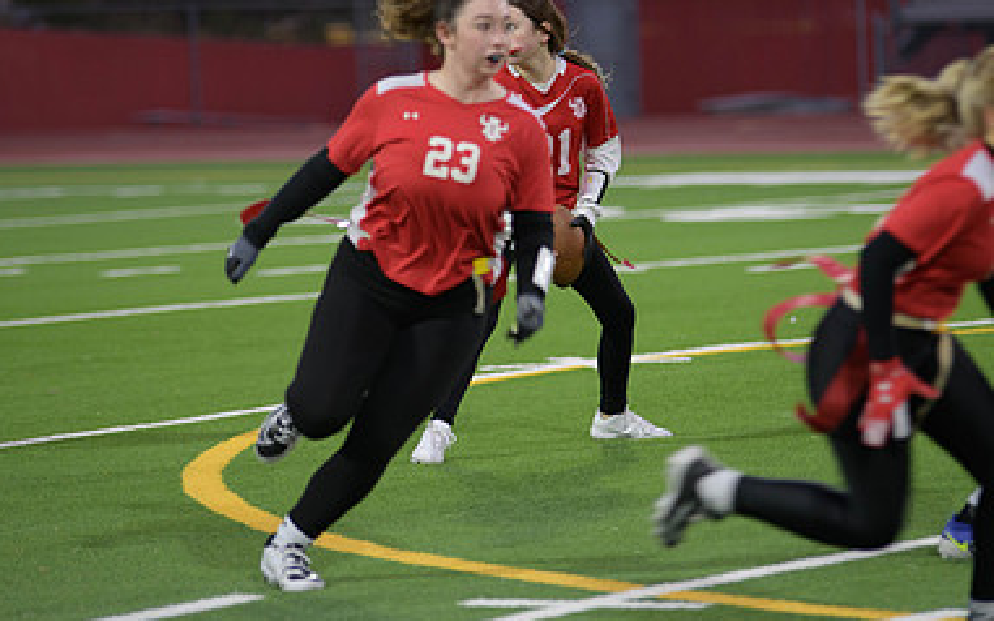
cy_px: 147
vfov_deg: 5.0
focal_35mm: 264
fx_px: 7151
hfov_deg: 8.0
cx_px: 519
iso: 560
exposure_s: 1/200
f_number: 2.8
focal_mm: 170
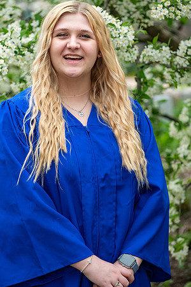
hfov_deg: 6.5
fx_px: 1671
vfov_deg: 9.8
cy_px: 144
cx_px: 96
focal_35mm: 210
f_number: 4.5
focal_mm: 140
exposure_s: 1/400
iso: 250
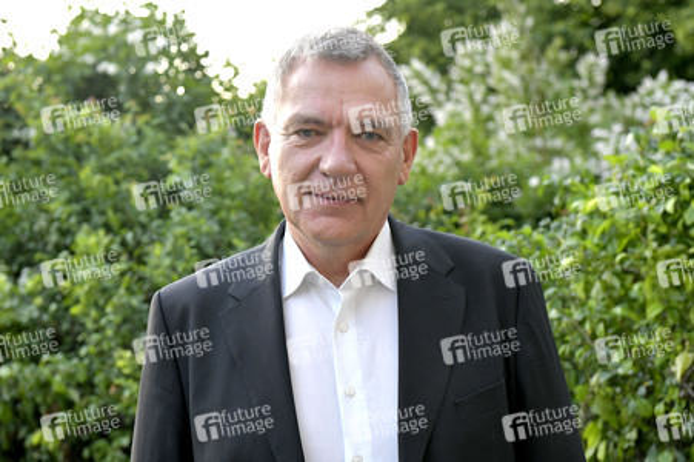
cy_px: 231
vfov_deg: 20.6
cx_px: 347
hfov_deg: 30.5
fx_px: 1271
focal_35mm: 66
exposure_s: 1/200
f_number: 5.6
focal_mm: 66
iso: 3200
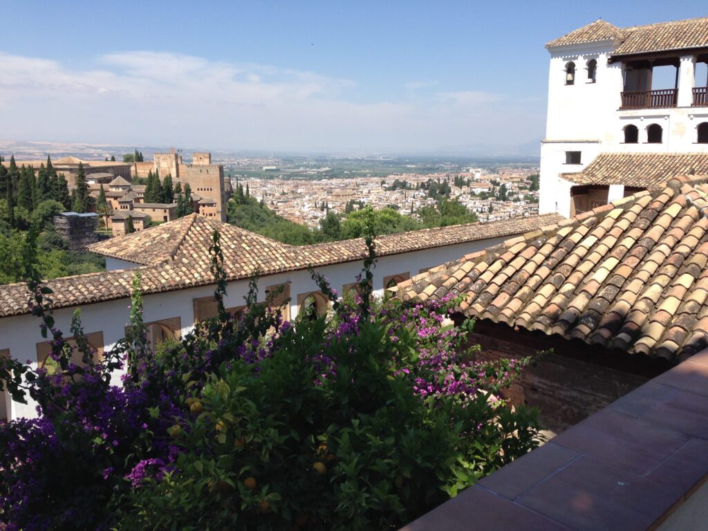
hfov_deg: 55.4
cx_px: 354
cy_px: 266
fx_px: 675
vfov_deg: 42.9
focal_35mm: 33
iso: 50
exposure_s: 1/1290
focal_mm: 4.12
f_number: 2.4
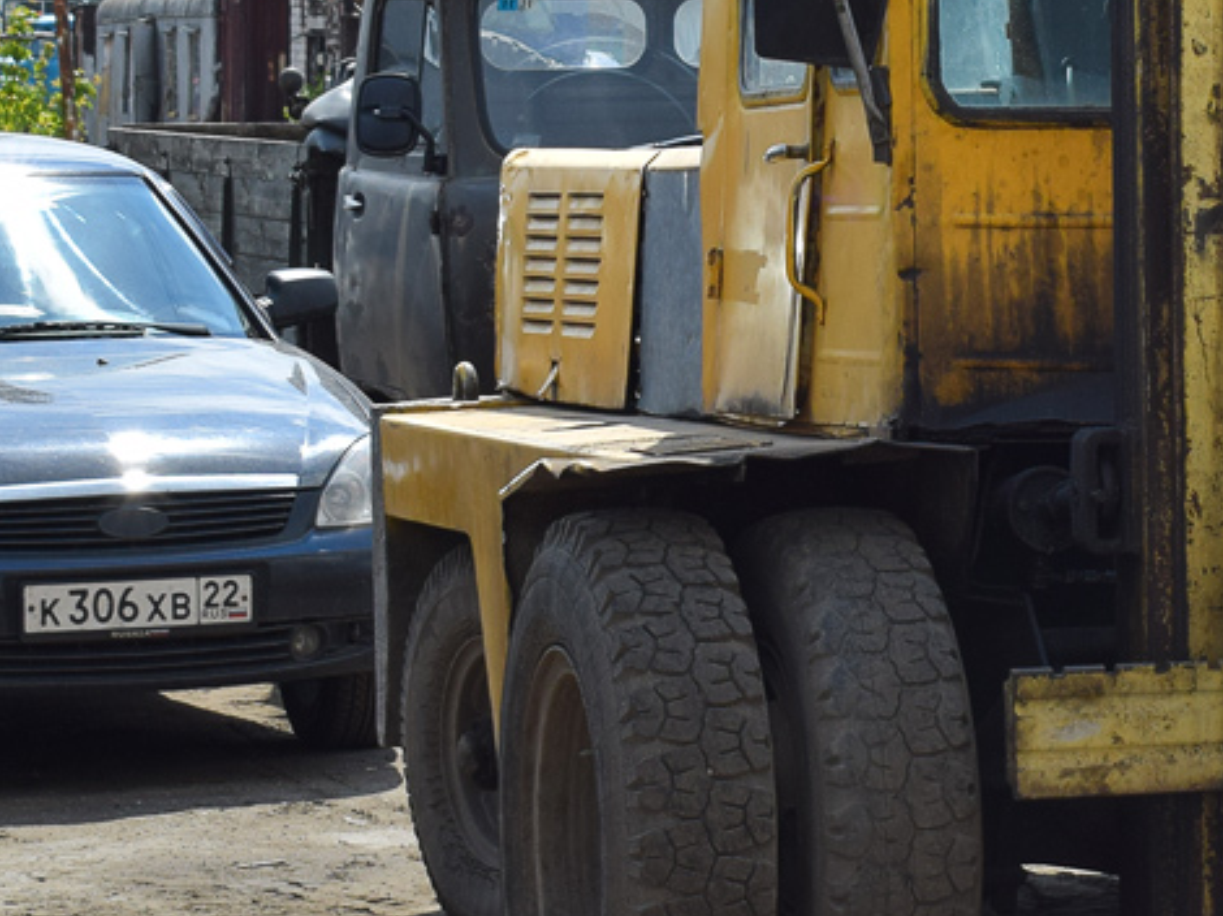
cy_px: 273
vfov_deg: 10.6
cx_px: 1226
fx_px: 4944
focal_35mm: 140
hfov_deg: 13.9
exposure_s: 1/400
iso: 200
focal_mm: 38
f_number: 10
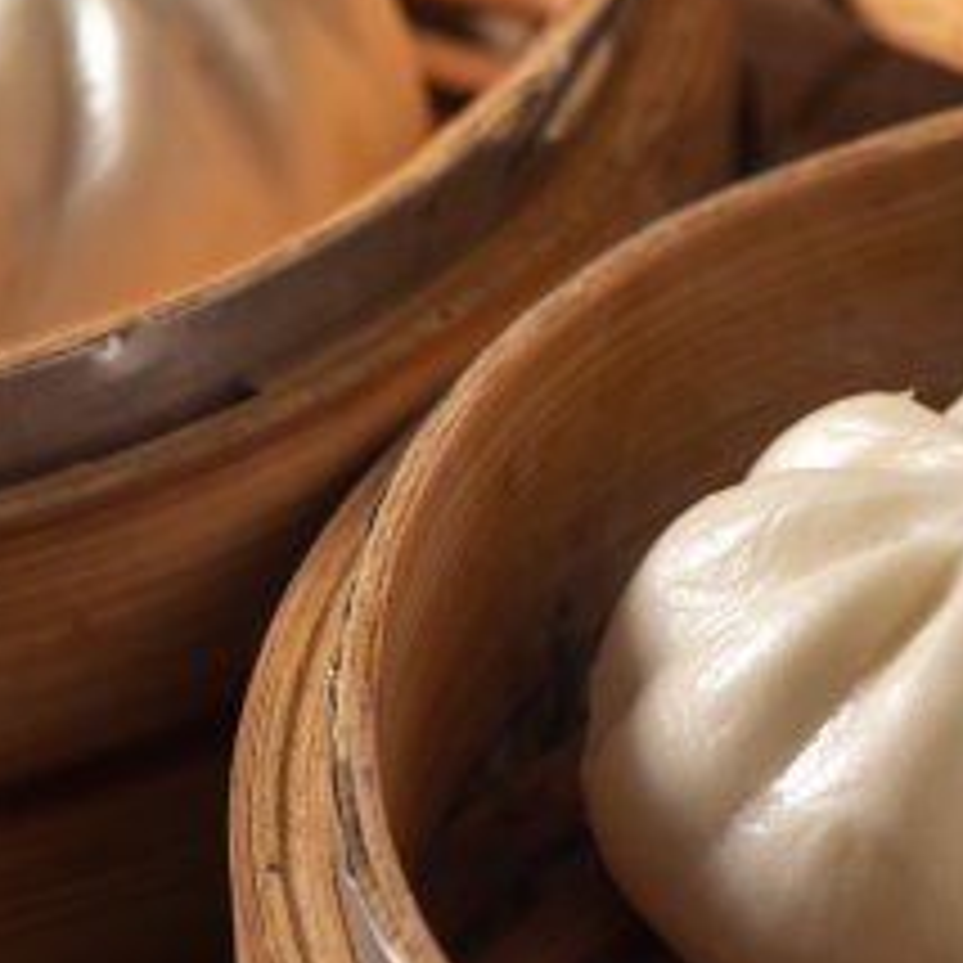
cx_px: 765
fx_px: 8026
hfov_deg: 6.9
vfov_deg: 6.9
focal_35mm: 255
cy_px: 632
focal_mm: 105
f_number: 9
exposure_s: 1/60
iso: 100
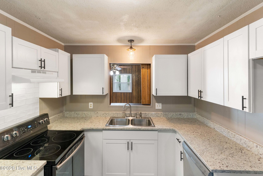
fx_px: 124
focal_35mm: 17
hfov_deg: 93.3
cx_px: 132
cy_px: 88
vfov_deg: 70.4
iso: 640
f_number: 8
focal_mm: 17
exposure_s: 1/6
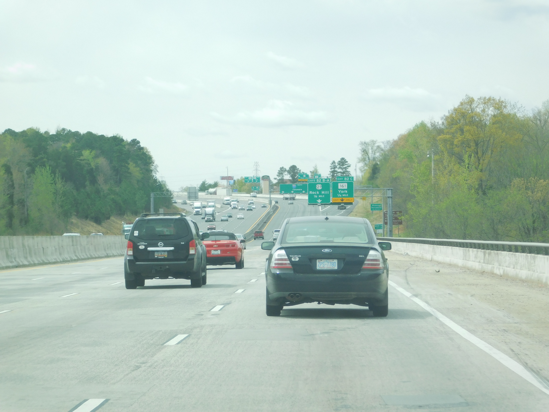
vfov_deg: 10.0
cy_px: 206
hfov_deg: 13.3
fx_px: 2347
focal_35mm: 148
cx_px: 274
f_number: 5.1
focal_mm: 26.3
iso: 125
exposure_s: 1/320
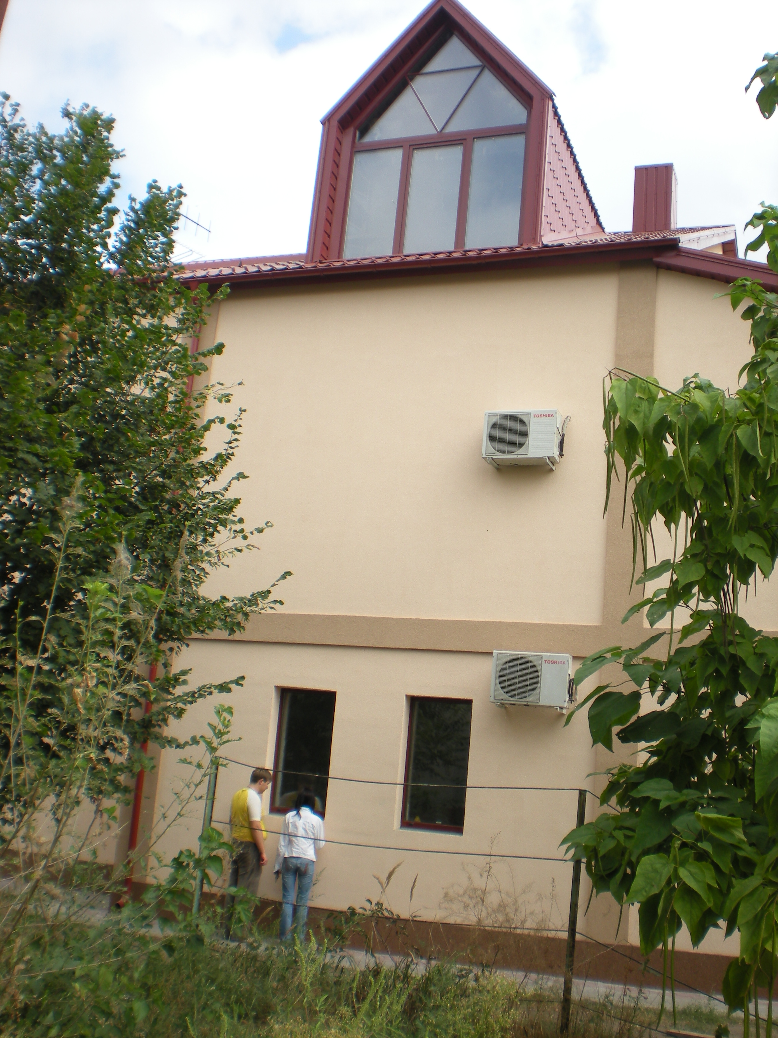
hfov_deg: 37.7
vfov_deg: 49.0
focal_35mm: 38
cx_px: 389
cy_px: 519
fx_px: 1139
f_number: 4.6
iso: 64
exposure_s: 1/199
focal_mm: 6.3
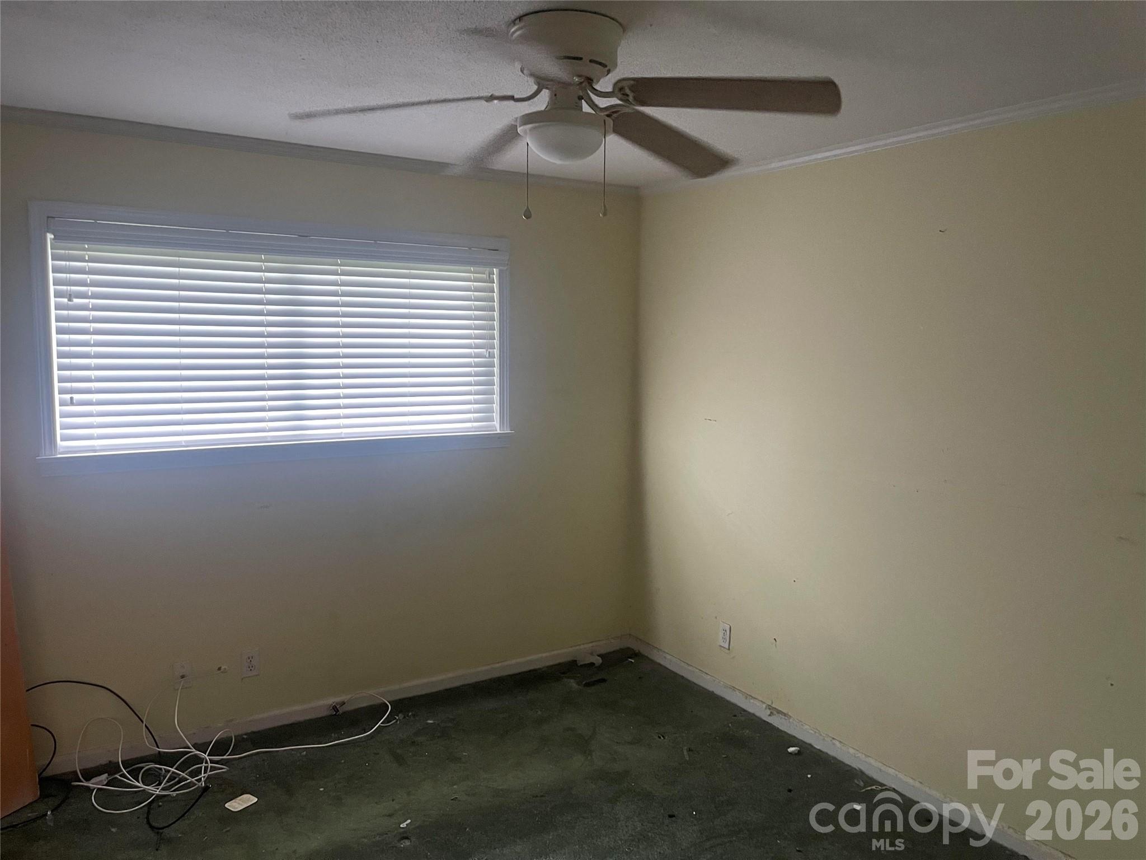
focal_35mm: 25
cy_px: 430
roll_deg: -2.0
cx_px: 573
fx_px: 828
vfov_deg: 54.9
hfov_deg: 69.4
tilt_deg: -4.9
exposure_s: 1/60
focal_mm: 5.1
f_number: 1.6
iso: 400
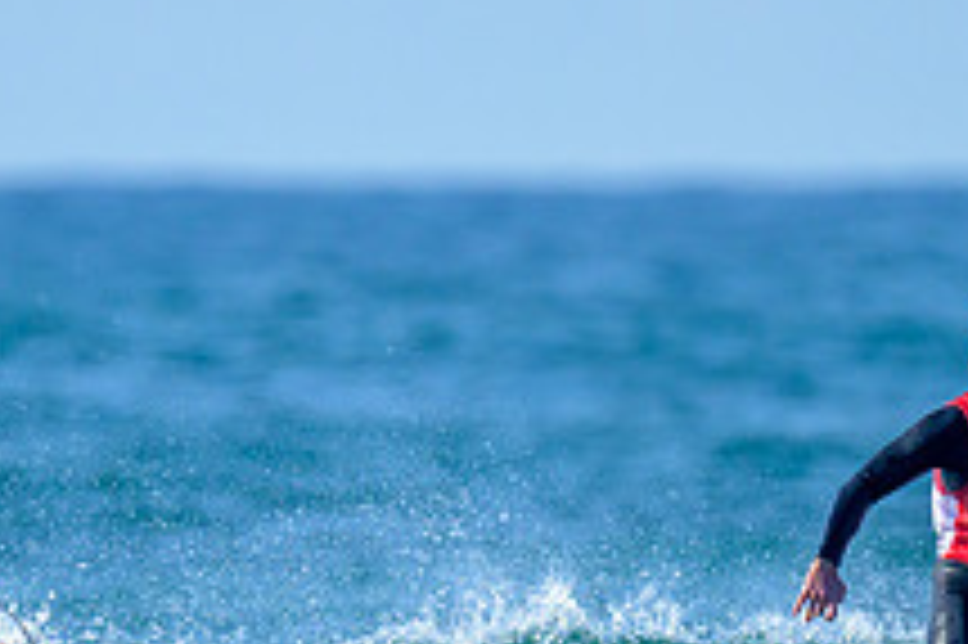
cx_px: 528
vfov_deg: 0.5
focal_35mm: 2972
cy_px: 671
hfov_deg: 0.7
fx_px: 79850
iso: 360
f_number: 6.3
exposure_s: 1/2000
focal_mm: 800
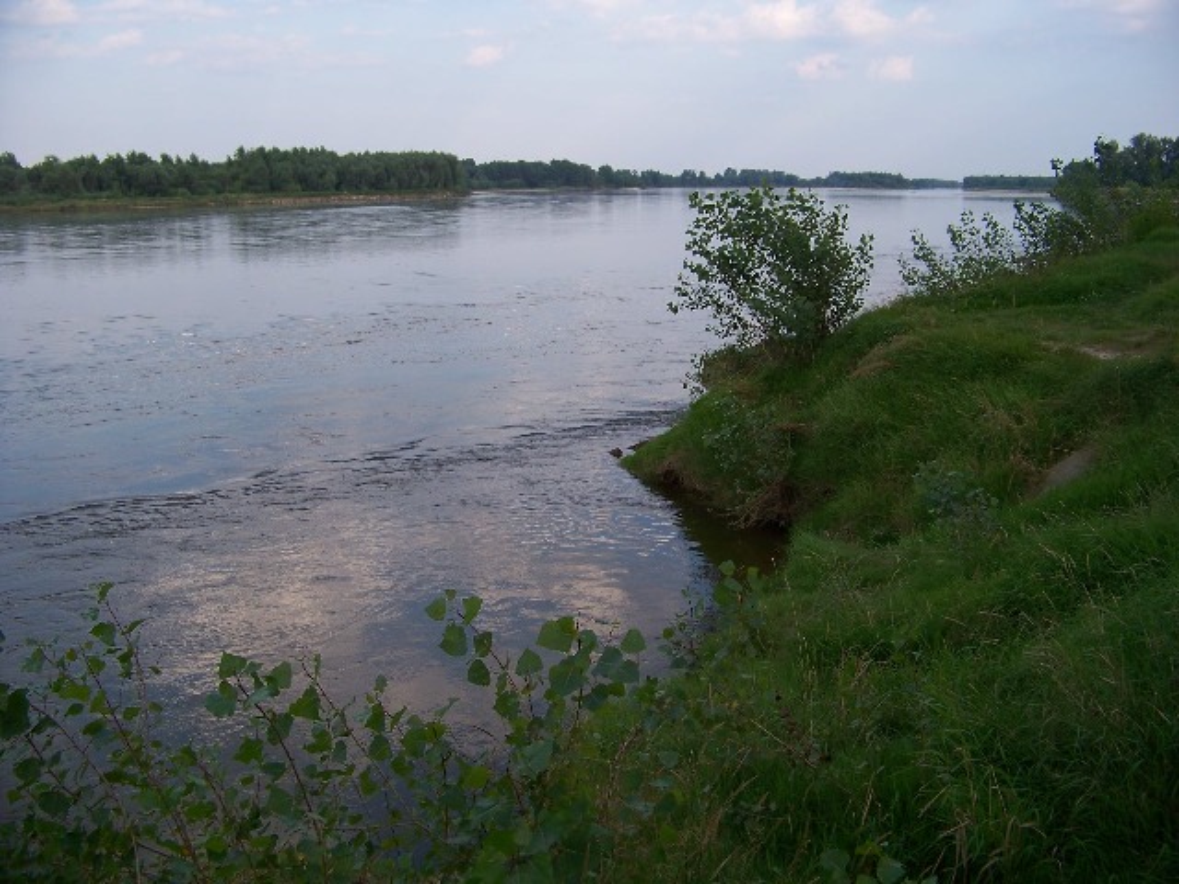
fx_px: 1226
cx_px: 590
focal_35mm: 36
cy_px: 442
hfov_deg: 51.4
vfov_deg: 39.7
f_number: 2.8
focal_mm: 5.85
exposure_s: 1/400
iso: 64
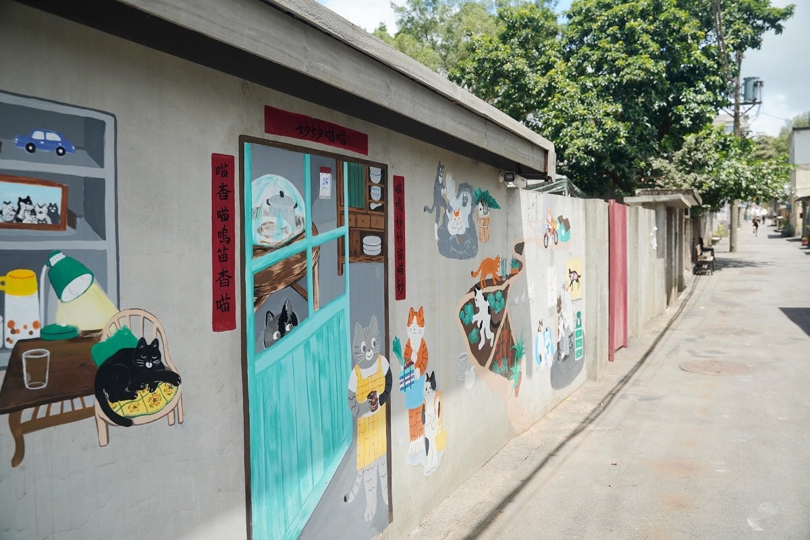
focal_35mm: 28
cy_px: 270
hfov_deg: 65.5
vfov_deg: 46.4
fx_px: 630
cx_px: 405
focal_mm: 28
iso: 100
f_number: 4.5
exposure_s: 1/200
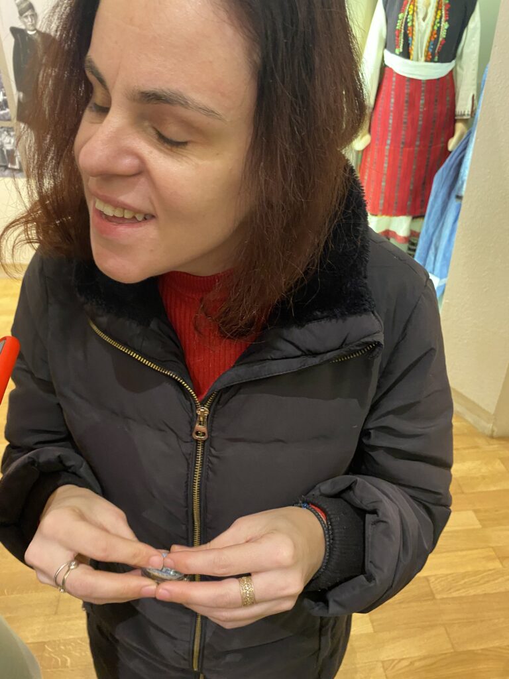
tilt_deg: -30.4
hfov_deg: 53.1
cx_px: 254
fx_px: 510
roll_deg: +0.3
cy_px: 340
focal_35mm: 26
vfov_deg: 67.3
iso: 500
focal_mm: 4.25
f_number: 1.8
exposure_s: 1/25
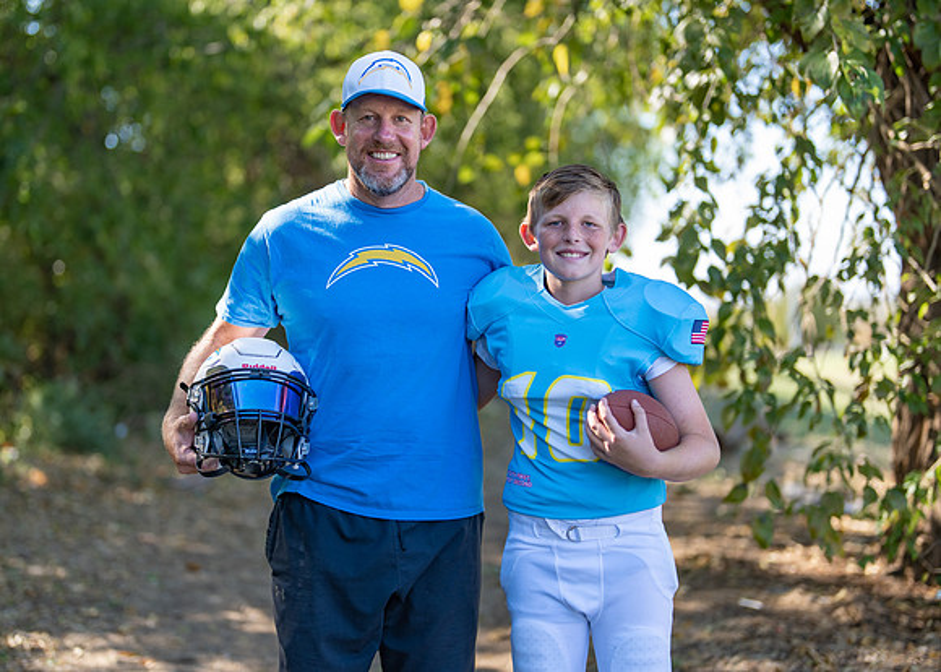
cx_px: 425
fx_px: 1594
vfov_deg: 23.8
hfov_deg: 32.9
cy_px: 340
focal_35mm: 60
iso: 100
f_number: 1.2
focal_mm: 50
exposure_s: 1/1250
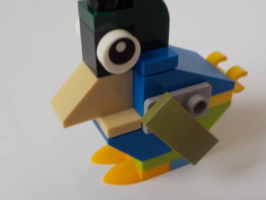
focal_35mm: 50
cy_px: 113
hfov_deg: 38.2
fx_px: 384
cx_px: 142
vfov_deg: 29.1
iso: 140
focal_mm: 4.1
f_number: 3.3
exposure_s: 1/30
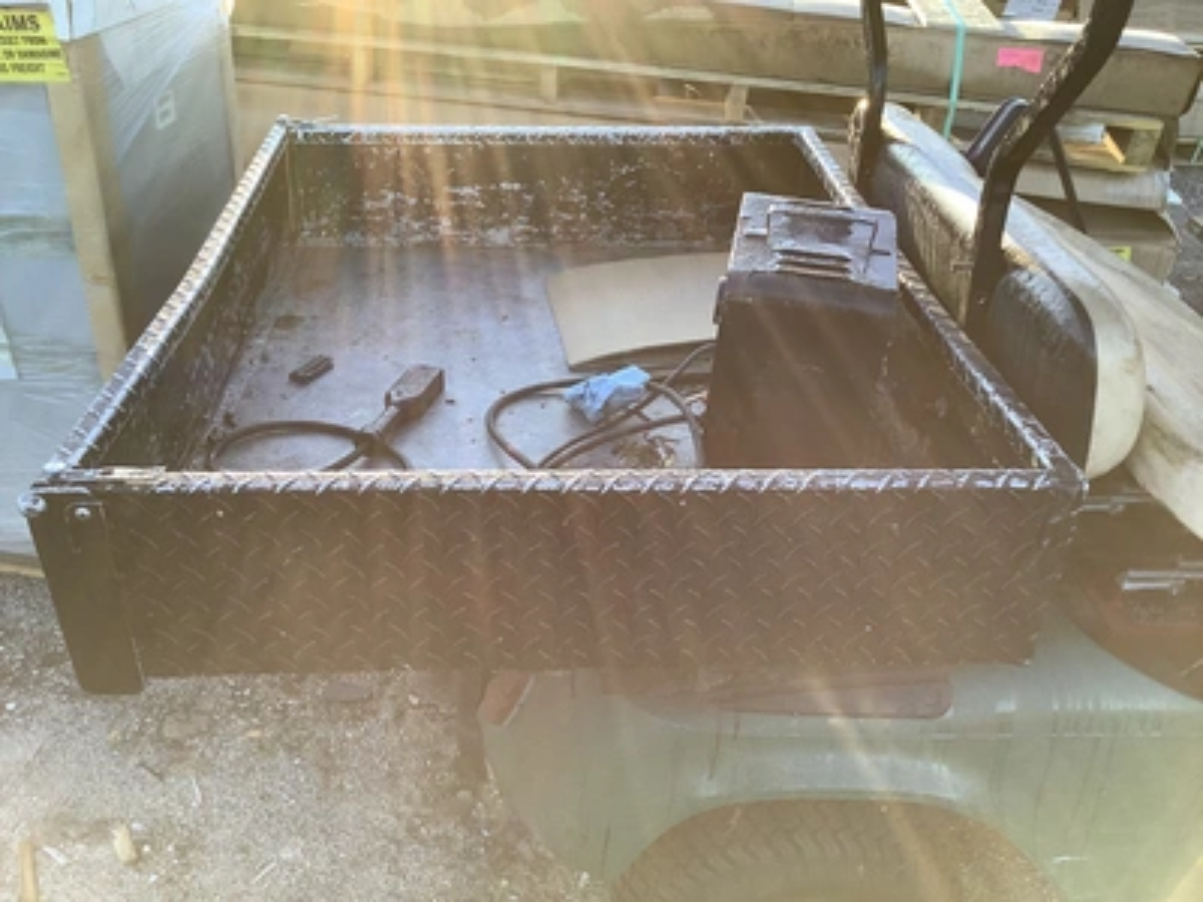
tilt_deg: -34.6
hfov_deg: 58.4
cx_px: 602
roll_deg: -3.7
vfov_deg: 45.4
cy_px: 451
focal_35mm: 31
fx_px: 1077
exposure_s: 1/120
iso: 50
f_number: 2.4
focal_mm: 3.3
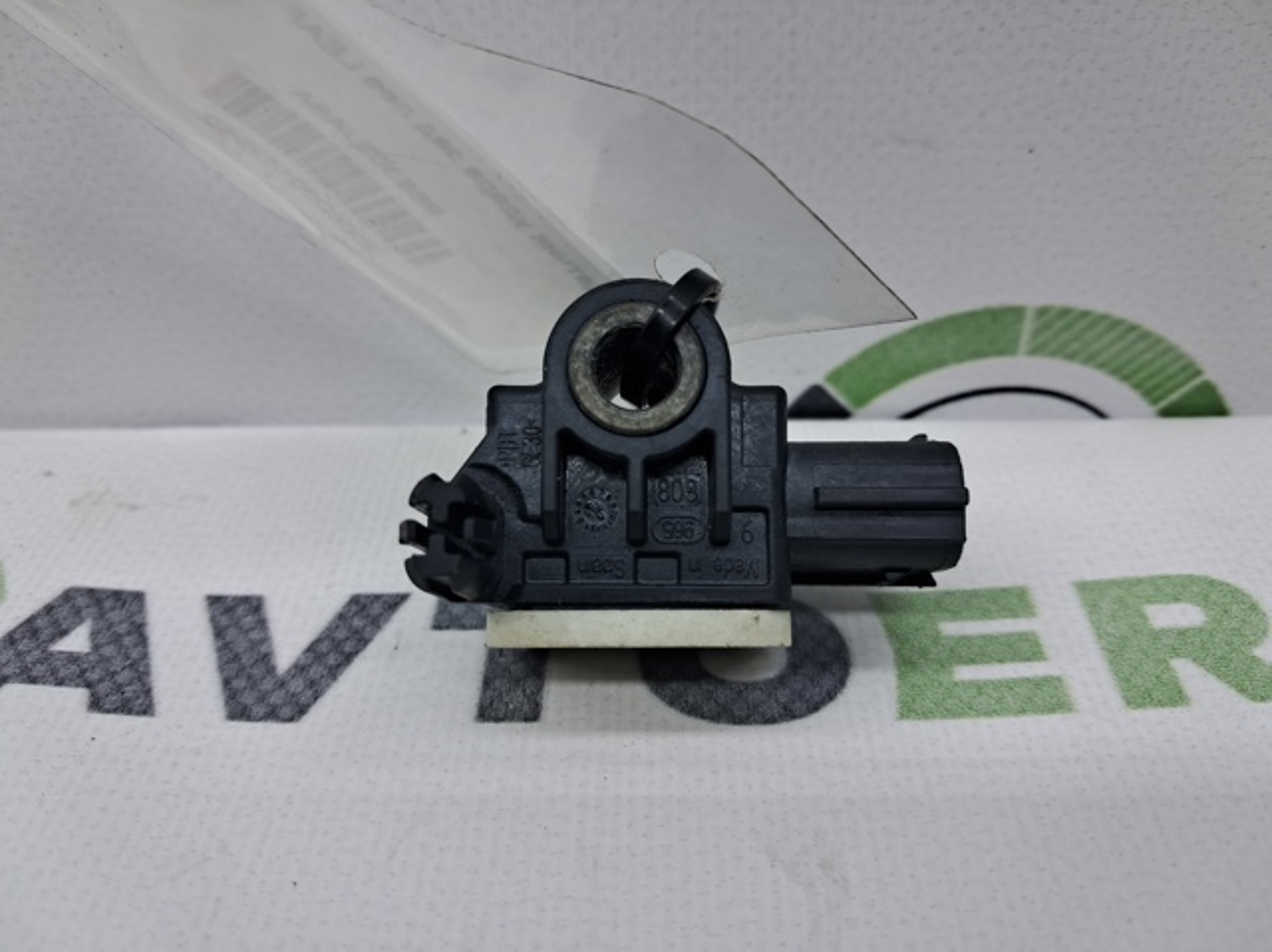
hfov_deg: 65.4
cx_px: 636
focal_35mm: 27
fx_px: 991
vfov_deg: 51.3
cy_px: 476
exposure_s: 1/100
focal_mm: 4
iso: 50
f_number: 1.8
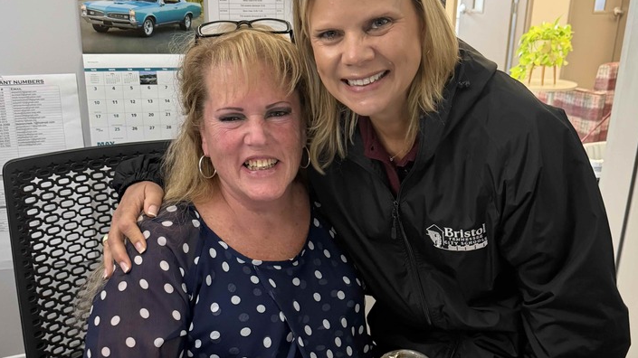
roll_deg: -1.0
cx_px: 329
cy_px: 243
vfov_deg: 30.9
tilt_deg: -22.6
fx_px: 643
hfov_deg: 52.8
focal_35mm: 38
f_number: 1.78
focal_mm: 6.76
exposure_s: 1/40
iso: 640
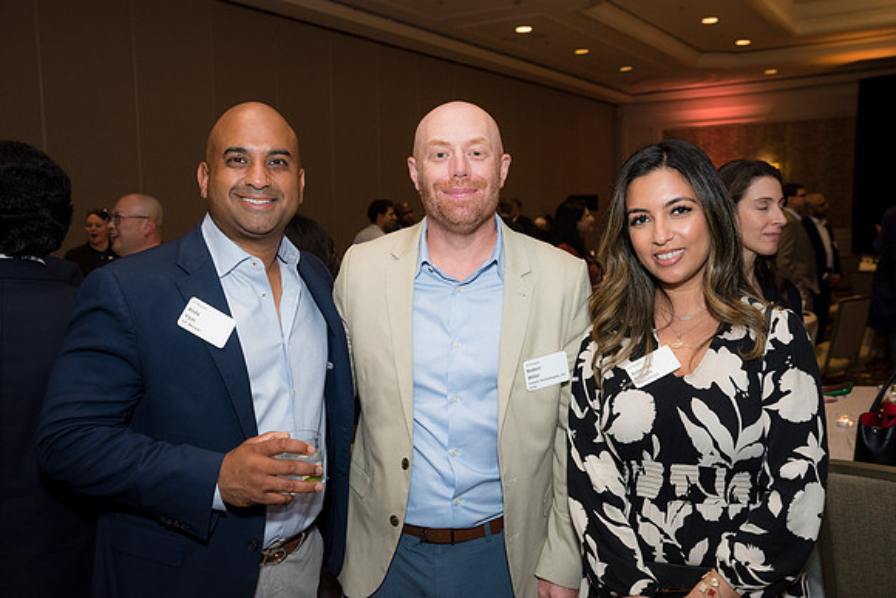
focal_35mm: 36
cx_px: 448
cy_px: 299
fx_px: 896
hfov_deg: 53.1
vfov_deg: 36.9
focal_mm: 36
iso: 800
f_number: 5.6
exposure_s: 1/125
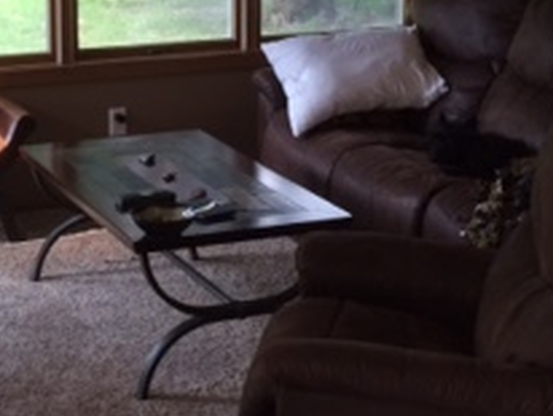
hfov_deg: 21.6
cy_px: 56
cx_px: 137
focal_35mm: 90
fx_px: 1439
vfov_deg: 16.3
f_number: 2.2
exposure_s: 1/30
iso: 50
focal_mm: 4.15
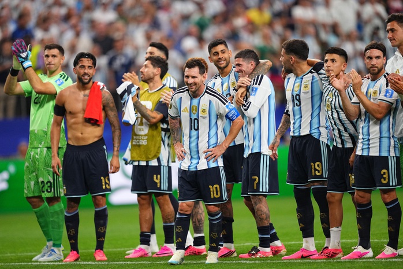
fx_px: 4476
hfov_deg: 5.2
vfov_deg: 3.4
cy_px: 134
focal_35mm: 400
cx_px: 202
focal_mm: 400
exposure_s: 1/2000
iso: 2500
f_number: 2.8
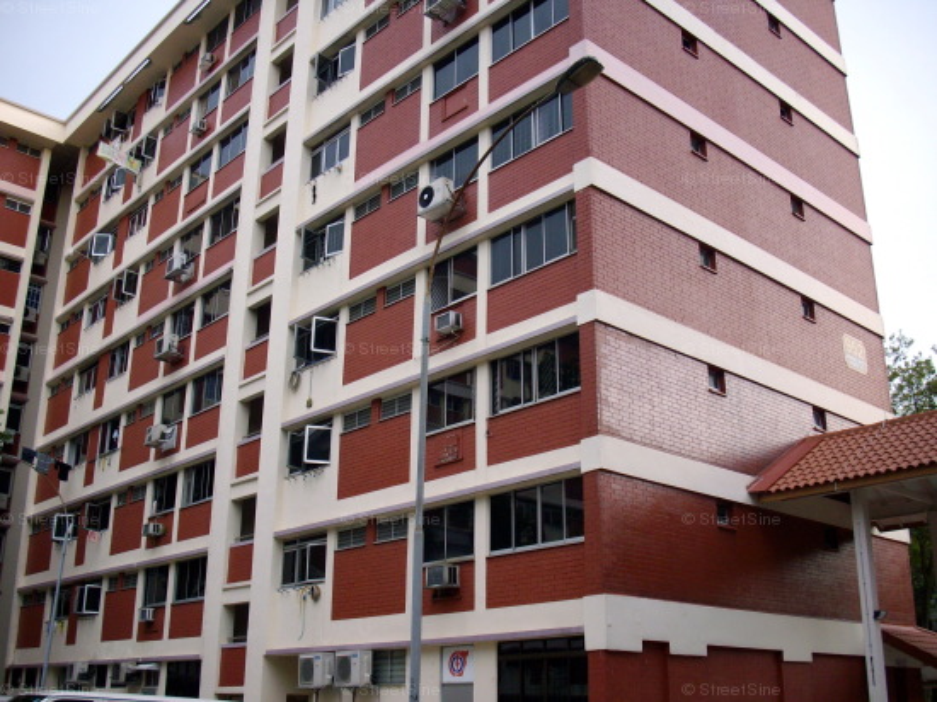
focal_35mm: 37
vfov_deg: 38.6
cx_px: 468
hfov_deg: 50.2
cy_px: 351
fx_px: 1001
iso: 160
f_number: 2.8
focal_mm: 6.2
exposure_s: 1/50
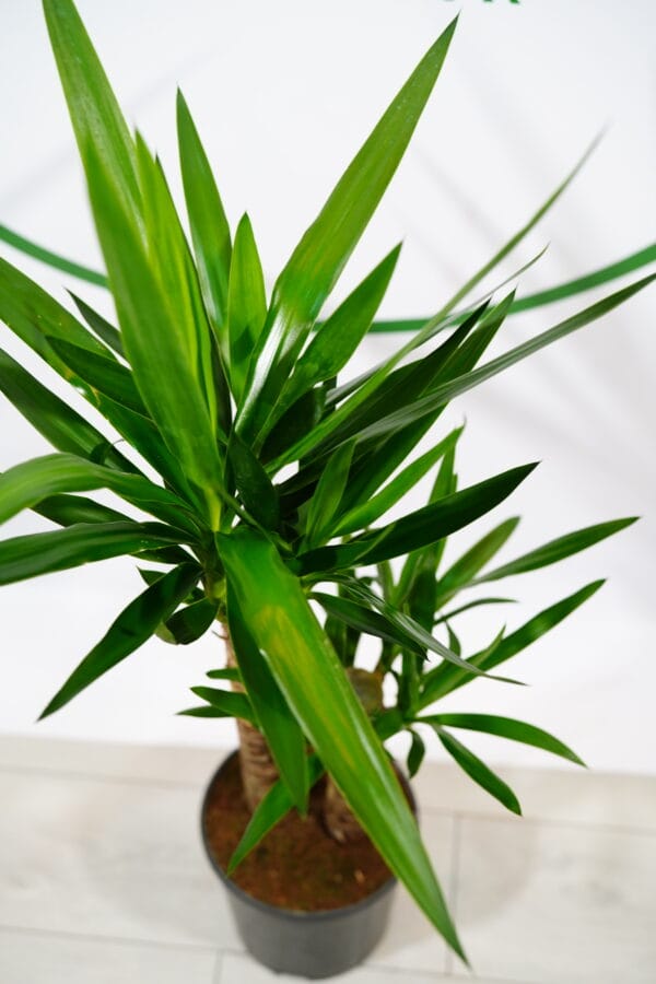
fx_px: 1367
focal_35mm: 50
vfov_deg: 39.6
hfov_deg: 27.0
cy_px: 492
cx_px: 328
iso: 1600
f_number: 2.5
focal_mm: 50
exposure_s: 1/100
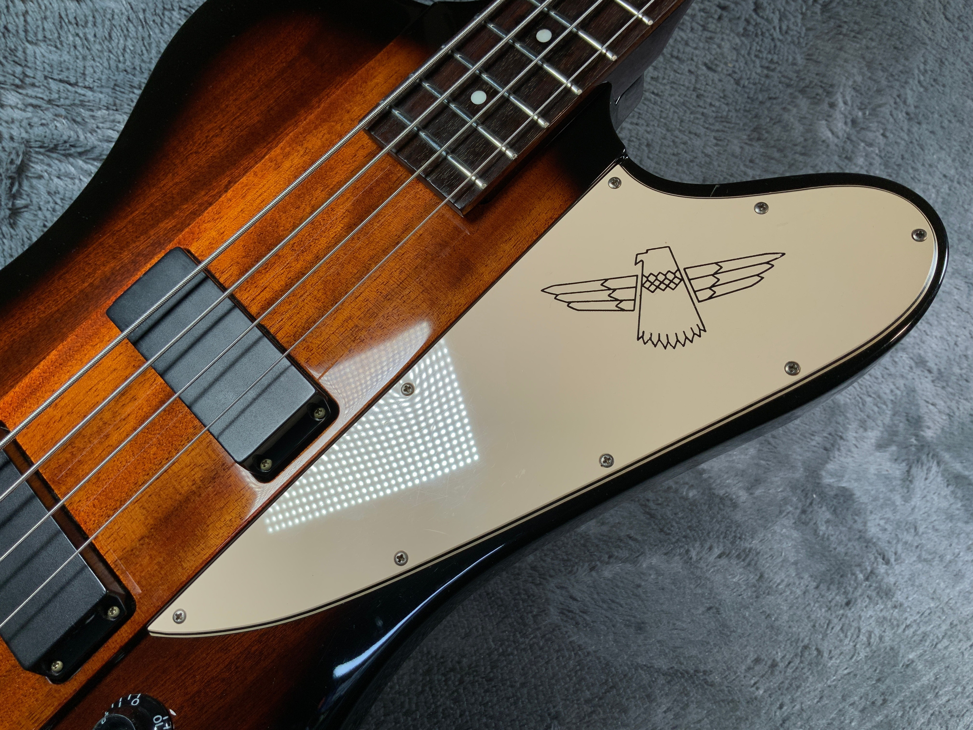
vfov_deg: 48.2
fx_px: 815
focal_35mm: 29
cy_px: 365
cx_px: 486
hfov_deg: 61.7
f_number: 1.8
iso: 25
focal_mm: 3
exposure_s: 1/156
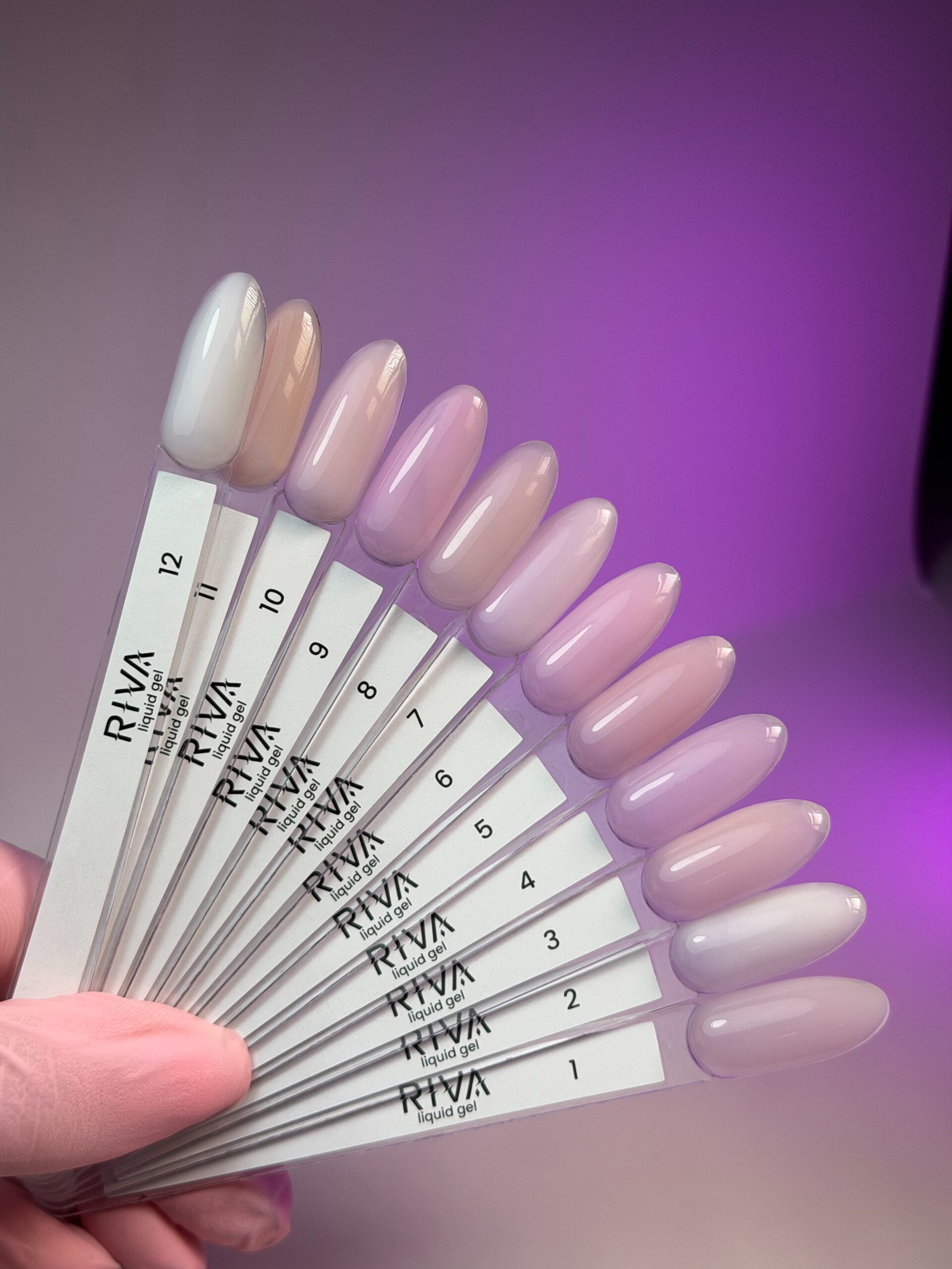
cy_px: 634
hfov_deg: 30.3
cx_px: 476
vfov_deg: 39.7
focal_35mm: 48
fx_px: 1760
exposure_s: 1/2976
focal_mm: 6.76
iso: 64
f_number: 1.78
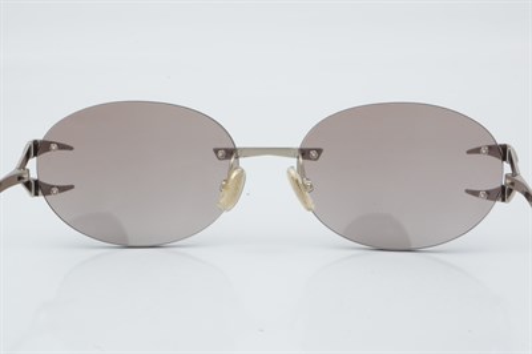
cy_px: 177
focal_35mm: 82
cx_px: 266
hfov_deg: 24.6
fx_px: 1218
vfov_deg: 16.5
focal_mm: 55
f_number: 29
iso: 100
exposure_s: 1/3
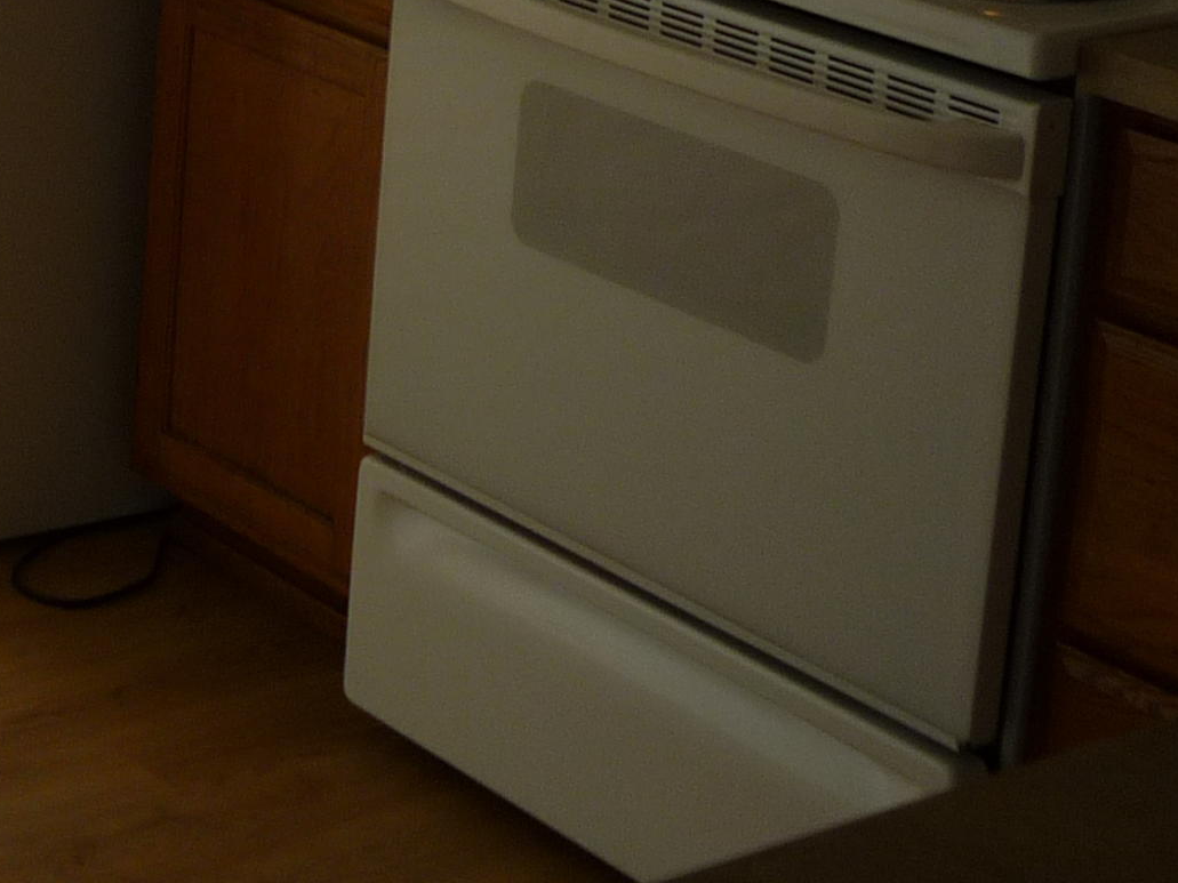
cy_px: -263
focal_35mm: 96
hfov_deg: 19.3
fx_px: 3267
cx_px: -223
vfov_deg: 14.7
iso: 100
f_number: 2.8
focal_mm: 5.5
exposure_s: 1/160
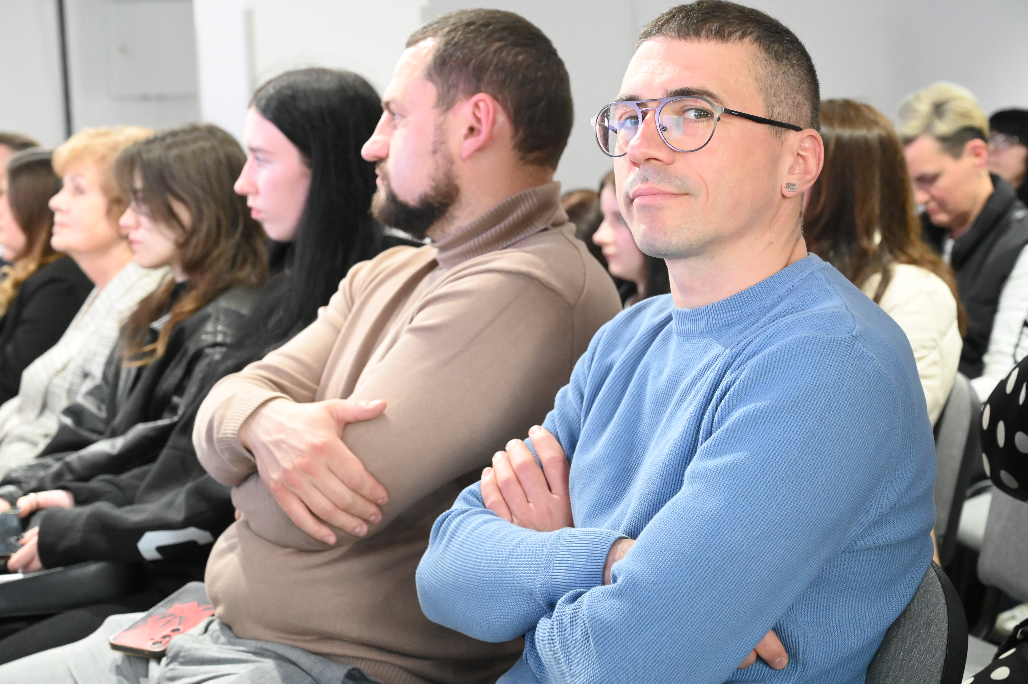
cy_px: 342
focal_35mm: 70
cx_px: 514
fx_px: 1998
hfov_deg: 28.9
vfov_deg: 19.4
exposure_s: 1/200
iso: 10000
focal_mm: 70
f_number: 7.1
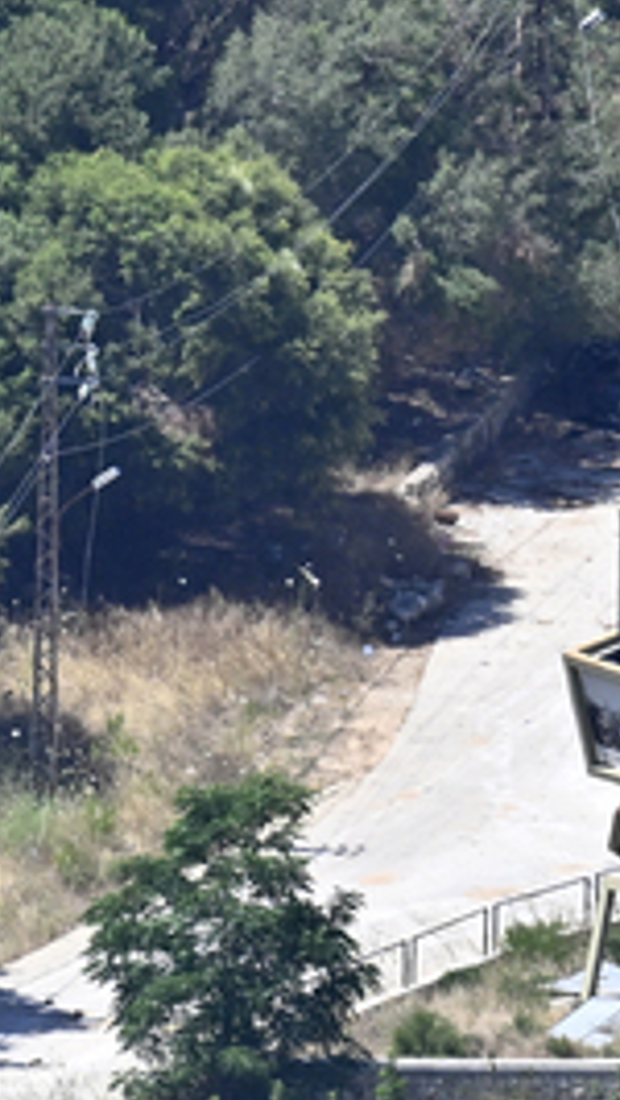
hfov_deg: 0.6
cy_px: 637
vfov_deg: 1.1
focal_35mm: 1888
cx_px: 1186
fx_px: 55075
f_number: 8
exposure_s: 1/1600
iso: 500
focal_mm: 400
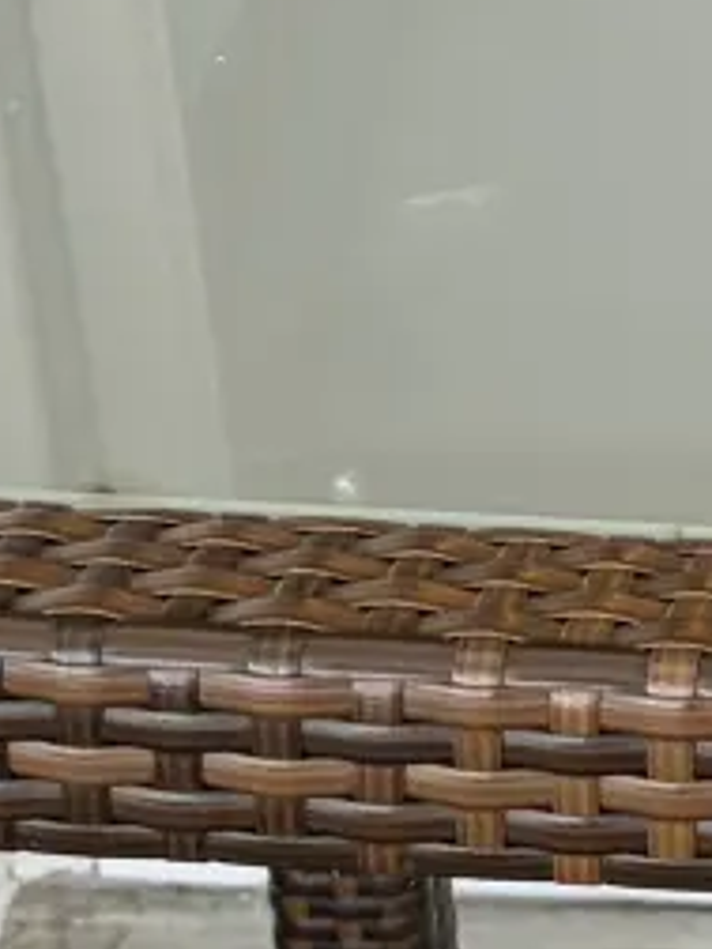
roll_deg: +0.3
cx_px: 1172
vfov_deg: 9.9
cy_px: 964
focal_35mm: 198
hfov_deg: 7.3
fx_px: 5430
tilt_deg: -30.5
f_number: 1.6
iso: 80
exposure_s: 1/121
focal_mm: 5.96
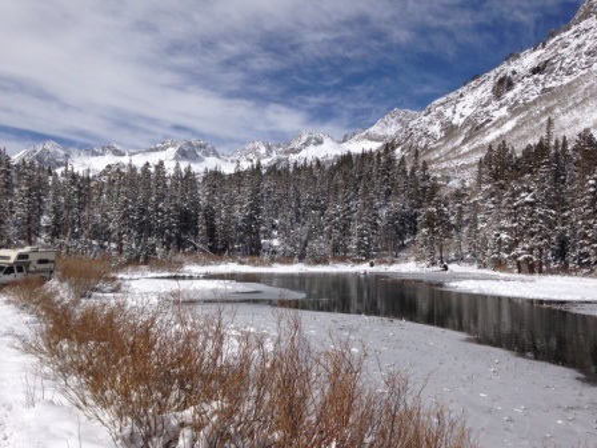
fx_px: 569
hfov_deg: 55.4
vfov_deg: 42.9
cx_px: 298
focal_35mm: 33
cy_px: 224
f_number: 2.4
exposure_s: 1/5435
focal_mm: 4.12
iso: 50
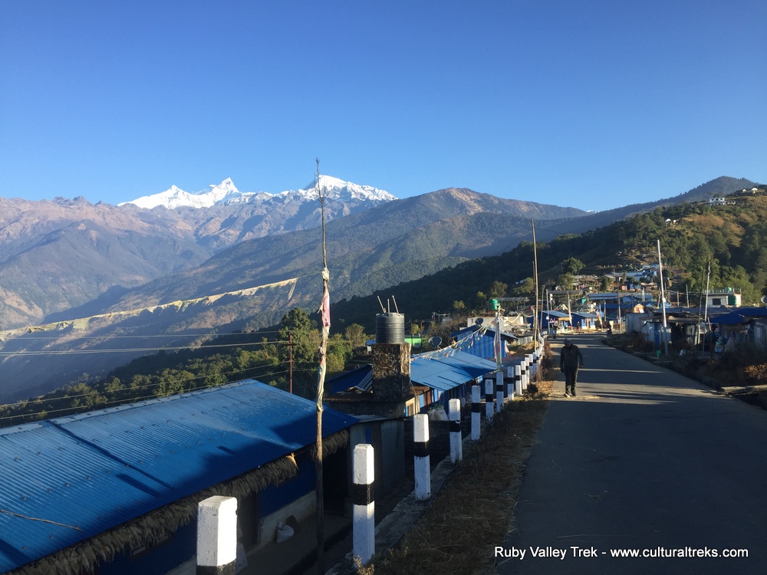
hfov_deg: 61.7
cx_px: 384
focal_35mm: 29
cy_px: 288
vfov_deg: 48.2
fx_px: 643
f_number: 2.2
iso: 32
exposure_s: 1/791
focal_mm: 4.15
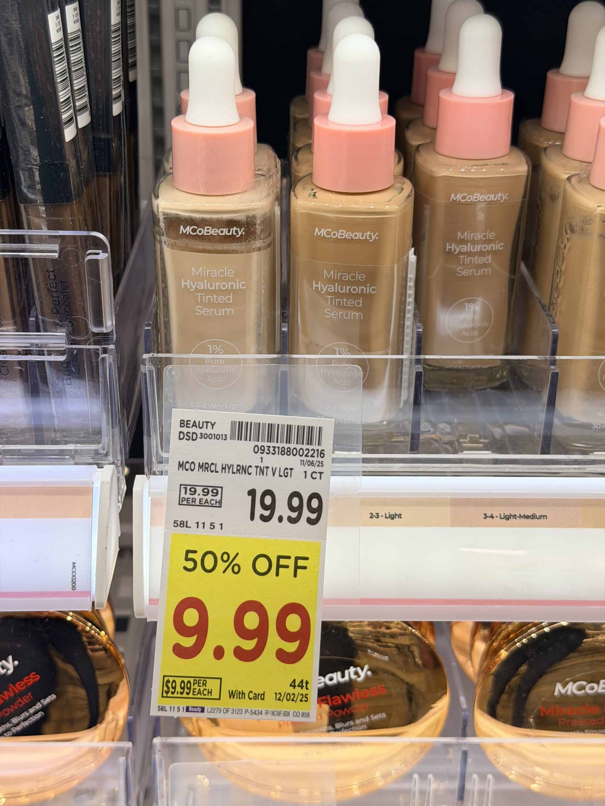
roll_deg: -1.6
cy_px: 403
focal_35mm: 48
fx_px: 1119
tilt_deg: -25.9
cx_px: 302
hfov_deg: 30.3
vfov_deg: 39.7
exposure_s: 1/311
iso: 64
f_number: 1.78
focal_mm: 6.76
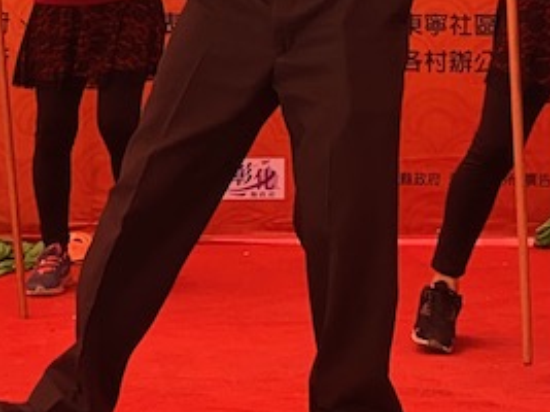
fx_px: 2208
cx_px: 157
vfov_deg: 10.4
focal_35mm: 139
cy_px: -139
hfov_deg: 14.2
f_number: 1.8
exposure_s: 1/283
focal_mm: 4.25
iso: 32
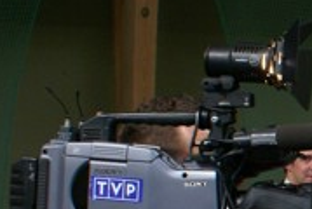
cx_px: 600
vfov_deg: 11.3
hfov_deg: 14.7
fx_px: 1016
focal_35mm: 117
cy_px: 315
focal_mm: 20
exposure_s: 1/80
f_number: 5.6
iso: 400
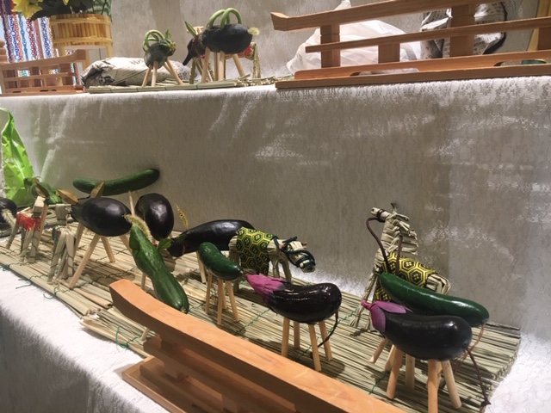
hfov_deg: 61.7
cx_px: 276
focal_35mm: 29
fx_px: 462
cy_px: 206
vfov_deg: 48.2
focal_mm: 4.15
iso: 40
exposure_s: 1/30
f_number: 2.2
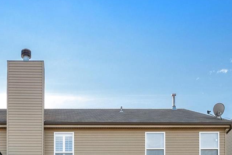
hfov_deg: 42.4
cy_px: 189
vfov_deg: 26.3
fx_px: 290
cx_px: 61
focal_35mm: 45
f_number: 8
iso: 400
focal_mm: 9
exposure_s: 1/160
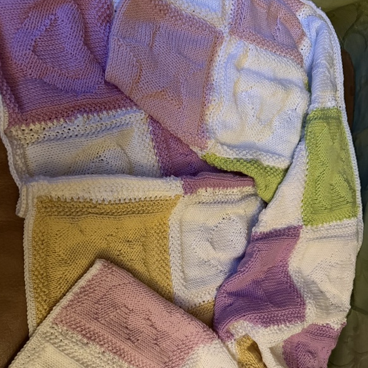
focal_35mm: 29
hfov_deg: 55.6
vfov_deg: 55.3
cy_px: 217
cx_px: 180
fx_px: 349
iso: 1000
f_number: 1.78
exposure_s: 1/40
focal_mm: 6.76
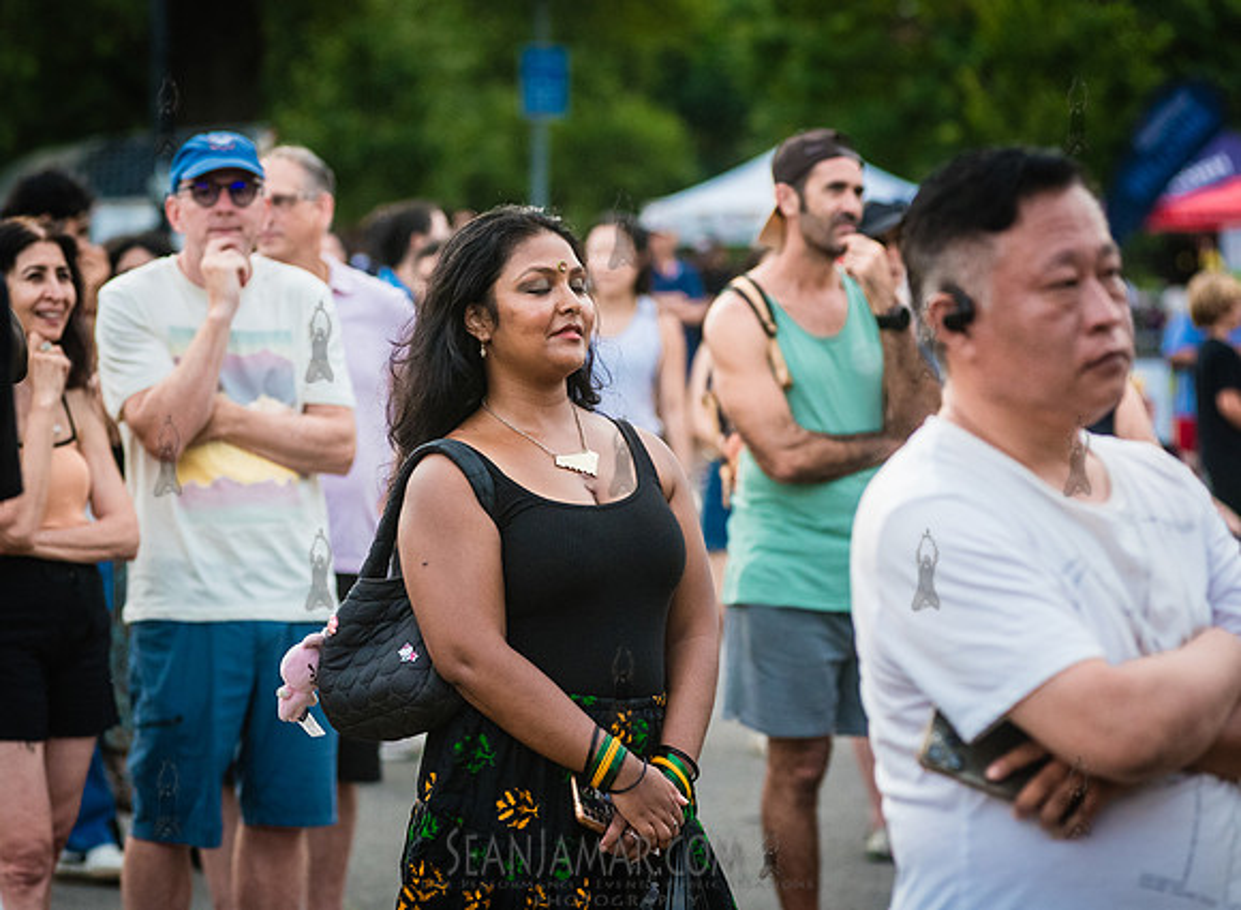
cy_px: 472
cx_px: 524
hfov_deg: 13.1
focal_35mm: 151
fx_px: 5384
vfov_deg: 9.7
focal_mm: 135
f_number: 4.5
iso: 3200
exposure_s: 1/2000
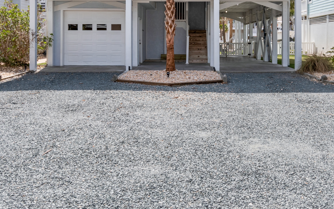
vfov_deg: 32.5
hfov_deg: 51.4
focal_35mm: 38
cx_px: 187
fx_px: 346
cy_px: 37
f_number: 8
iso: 100
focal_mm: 13
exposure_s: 1/250
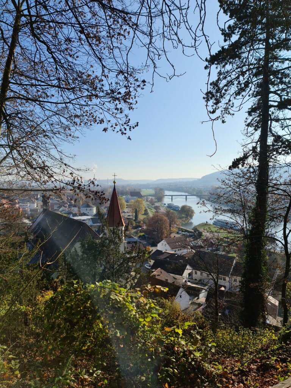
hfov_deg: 54.9
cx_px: 146
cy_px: 194
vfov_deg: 69.4
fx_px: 280
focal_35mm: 25
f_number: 1.8
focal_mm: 7
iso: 50
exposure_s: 1/1484
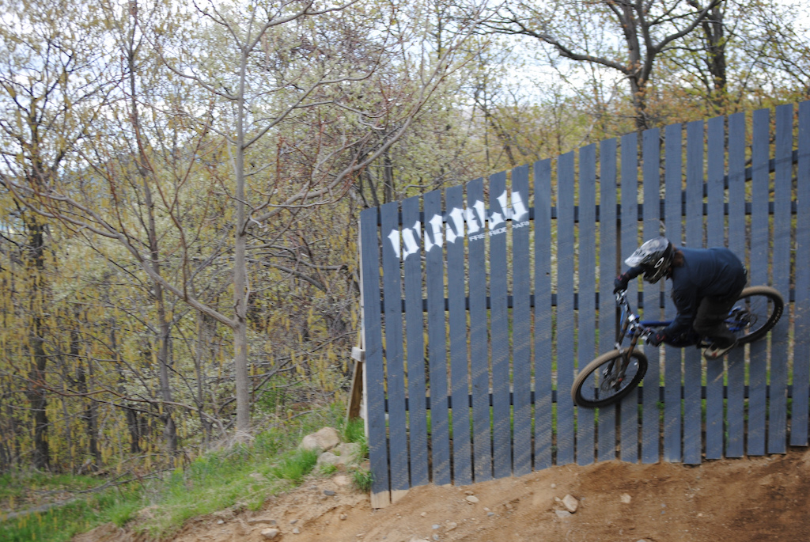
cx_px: 405
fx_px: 1858
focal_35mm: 82
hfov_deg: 24.6
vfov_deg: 16.6
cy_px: 271
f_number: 5.6
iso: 200
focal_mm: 55
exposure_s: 1/250
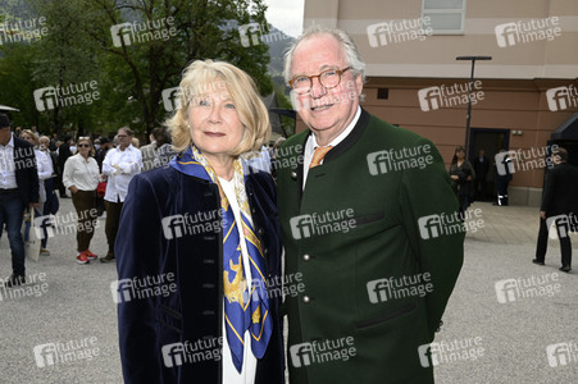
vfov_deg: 39.4
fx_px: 537
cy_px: 192
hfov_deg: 56.5
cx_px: 289
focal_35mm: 34
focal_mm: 33.5
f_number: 8
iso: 125
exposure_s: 1/160
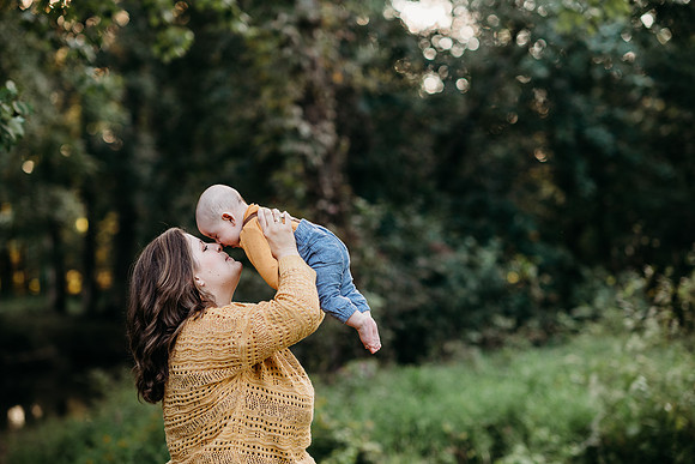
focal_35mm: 85
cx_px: 348
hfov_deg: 23.9
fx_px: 1641
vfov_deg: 16.1
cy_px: 232
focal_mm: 85
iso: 200
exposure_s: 1/200
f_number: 2.2
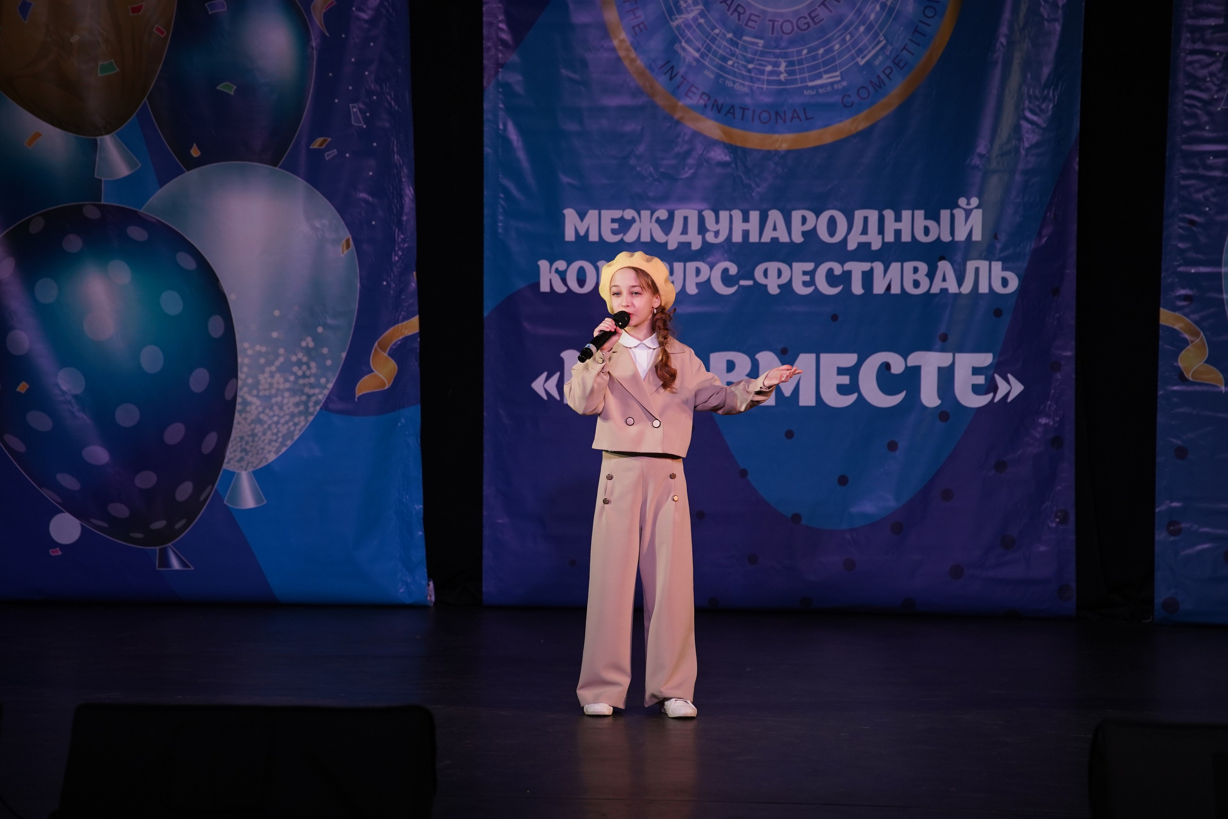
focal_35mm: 150
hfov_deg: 13.7
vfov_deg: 9.1
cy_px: 410
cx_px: 614
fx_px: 5117
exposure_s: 1/400
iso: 1600
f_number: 4
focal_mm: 150
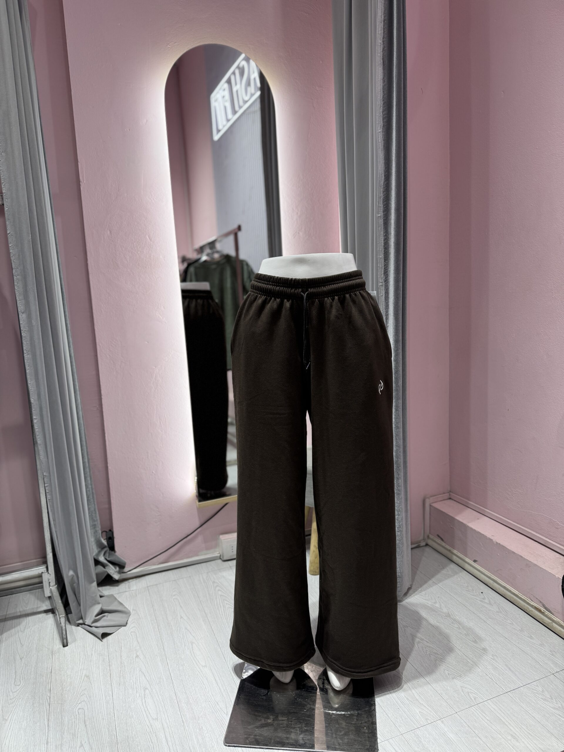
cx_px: 282
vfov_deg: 71.6
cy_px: 376
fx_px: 521
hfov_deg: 56.8
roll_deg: +2.4
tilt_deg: -8.4
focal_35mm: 24
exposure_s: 1/143
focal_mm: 6.76
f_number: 1.78
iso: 64
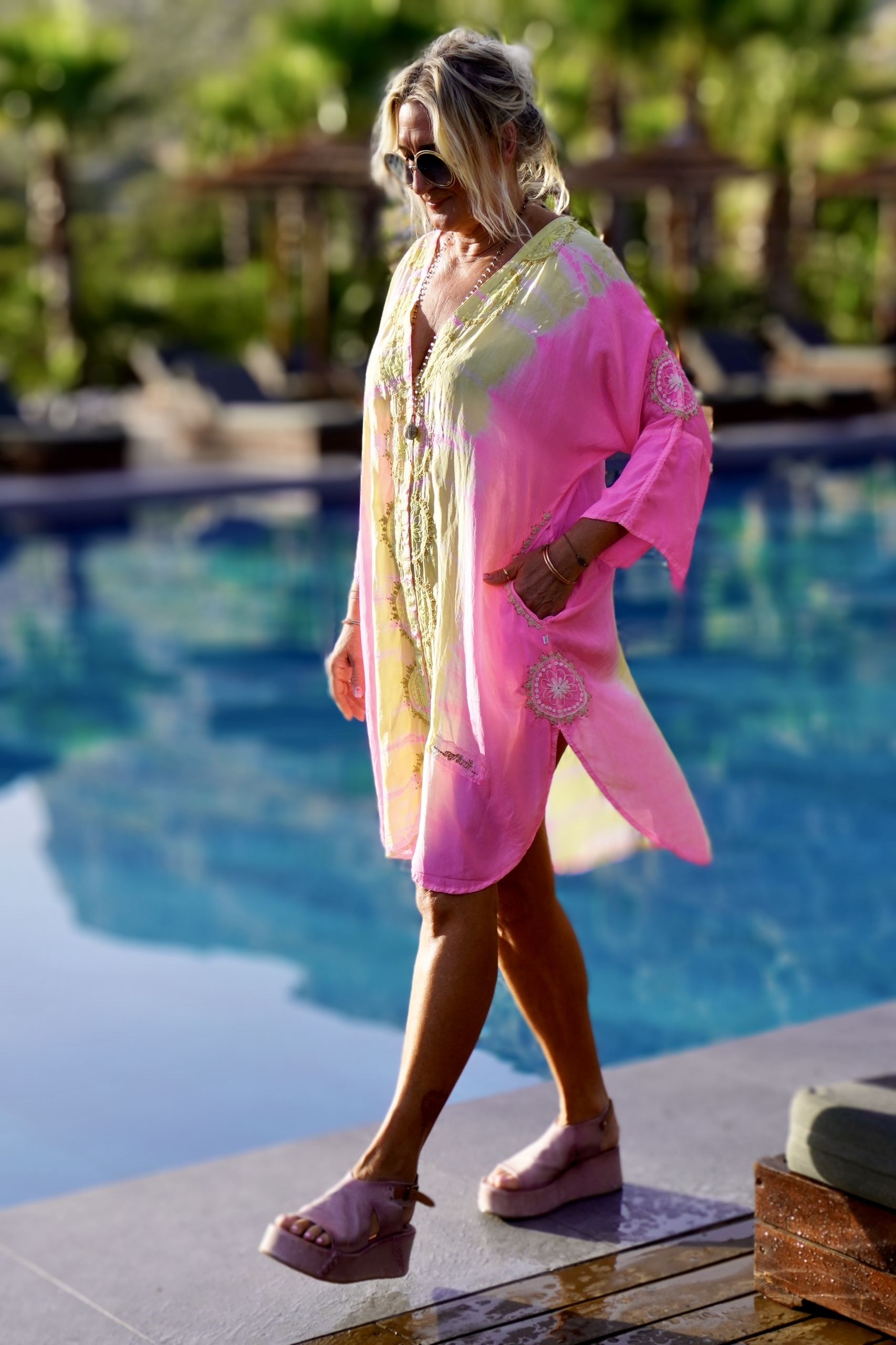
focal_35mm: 45
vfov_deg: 43.6
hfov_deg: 29.9
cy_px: 672
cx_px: 448
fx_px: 1680
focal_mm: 30
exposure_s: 1/250
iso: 100
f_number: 5.6
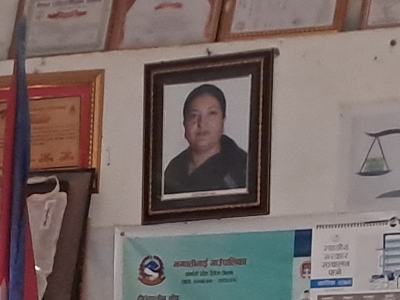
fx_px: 1745
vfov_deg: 9.0
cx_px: 48
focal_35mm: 151
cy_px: 675
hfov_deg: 13.0
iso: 320
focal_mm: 4.65
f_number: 1.8
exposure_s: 1/50
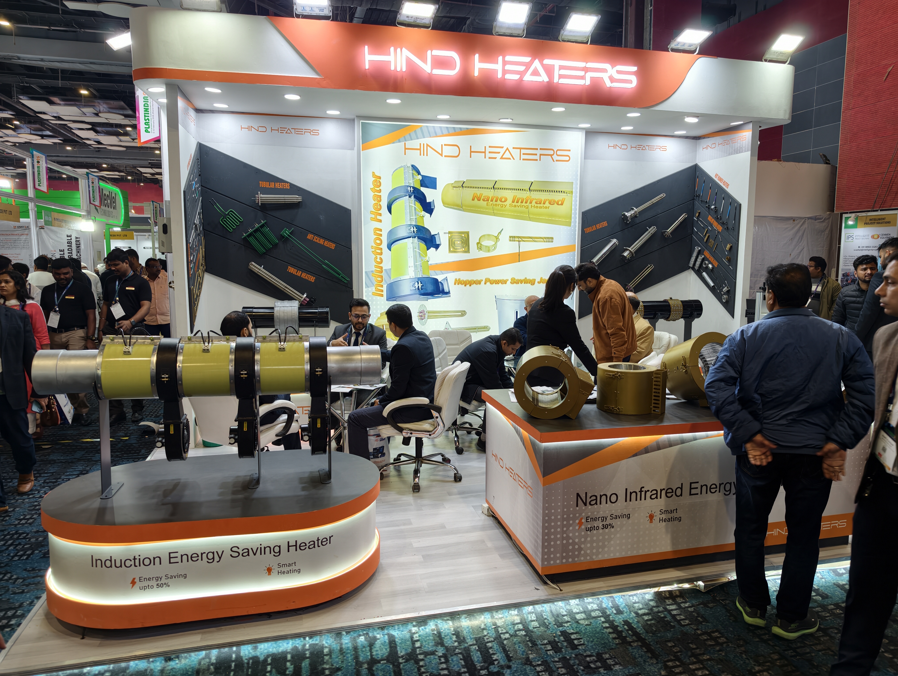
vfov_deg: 59.0
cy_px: 338
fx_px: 598
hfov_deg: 73.8
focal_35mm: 23
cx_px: 449
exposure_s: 1/100
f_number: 1.68
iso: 402
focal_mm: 6.25
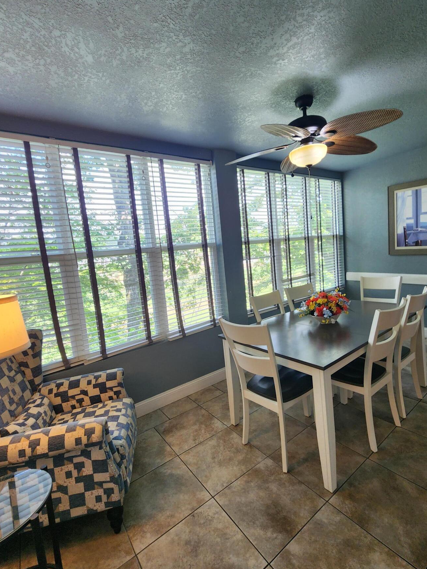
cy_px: 280
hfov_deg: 81.6
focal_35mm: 15
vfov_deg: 98.2
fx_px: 247
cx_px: 229
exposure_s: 1/60
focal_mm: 2.2
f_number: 2.2
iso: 125
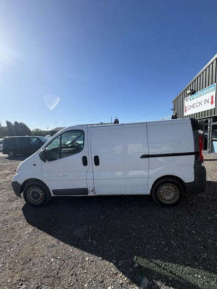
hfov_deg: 85.7
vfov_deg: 102.1
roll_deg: -1.9
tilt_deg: +4.4
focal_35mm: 14
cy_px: 144
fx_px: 117
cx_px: 108
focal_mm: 2.22
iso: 50
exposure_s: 1/1976
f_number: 2.2
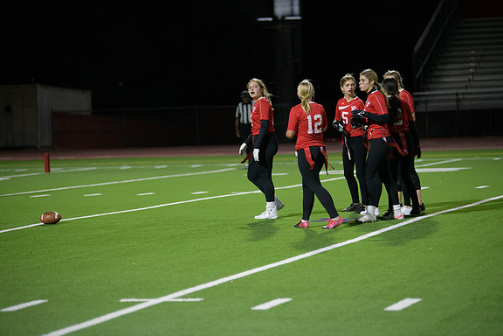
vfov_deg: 9.7
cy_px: 168
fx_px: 1970
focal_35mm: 141
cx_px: 252
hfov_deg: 14.6
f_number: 2.8
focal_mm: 140
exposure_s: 1/640
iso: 2800
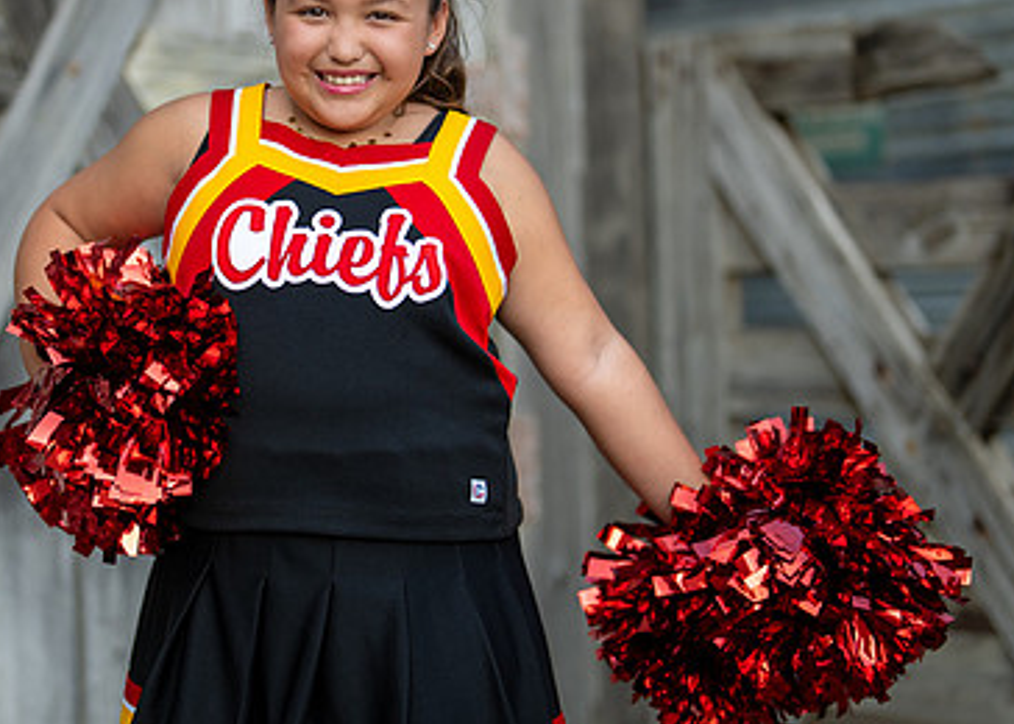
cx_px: 346
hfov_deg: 21.4
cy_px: 258
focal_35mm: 93
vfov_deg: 15.4
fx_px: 2678
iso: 125
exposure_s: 1/2000
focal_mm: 50
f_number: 1.2
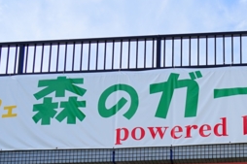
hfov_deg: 23.3
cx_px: 222
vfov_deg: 14.9
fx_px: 583
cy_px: 250
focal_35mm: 85
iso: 100
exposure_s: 1/125
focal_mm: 18
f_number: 11
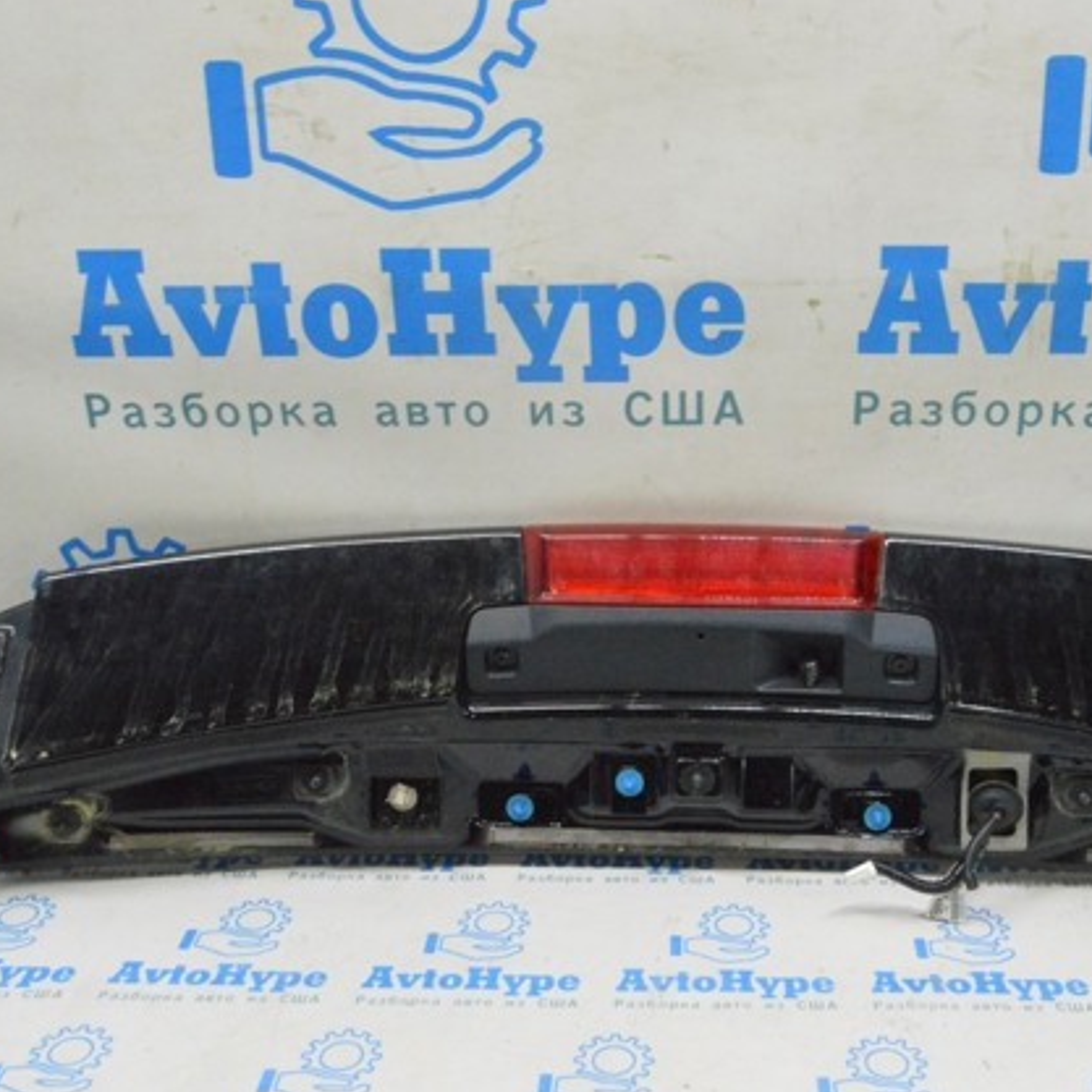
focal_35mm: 43
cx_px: 678
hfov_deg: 38.9
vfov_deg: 39.2
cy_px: 549
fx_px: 1535
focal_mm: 22
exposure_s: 1/15
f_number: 20
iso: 6400
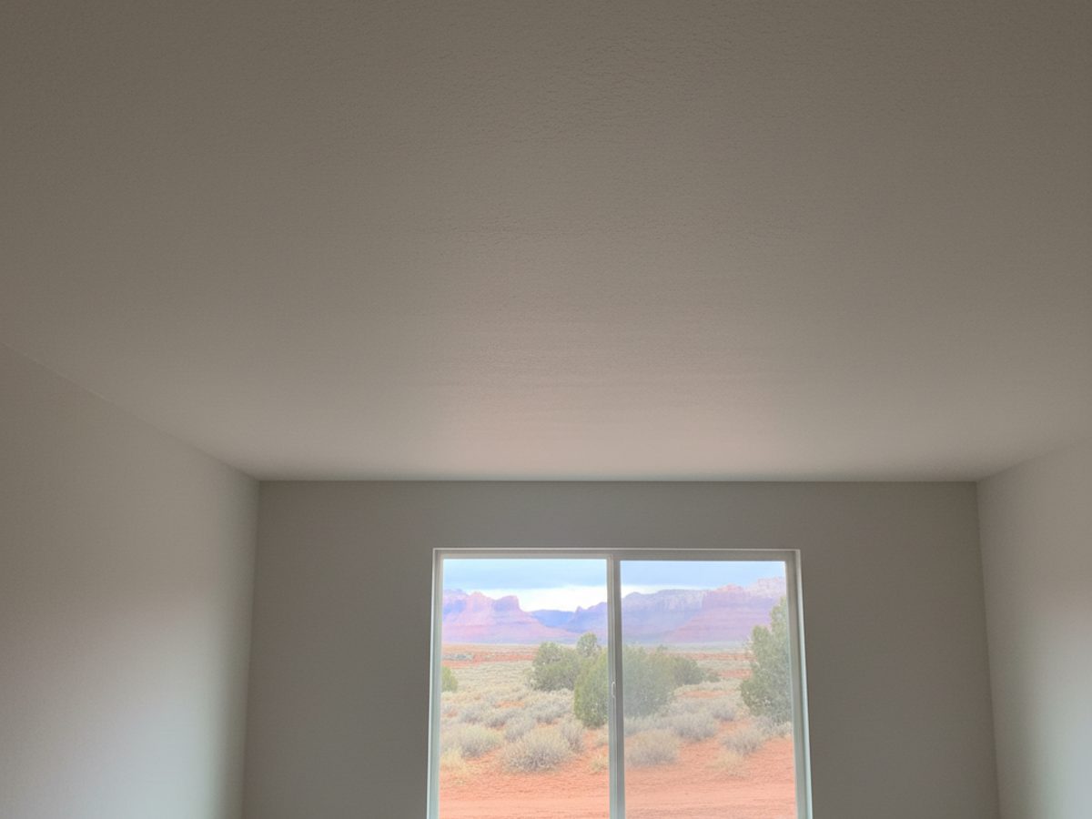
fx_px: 726
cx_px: 546
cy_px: 410
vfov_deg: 58.9
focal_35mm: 23
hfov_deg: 73.9
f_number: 1.8
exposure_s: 1/749
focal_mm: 6.4
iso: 235
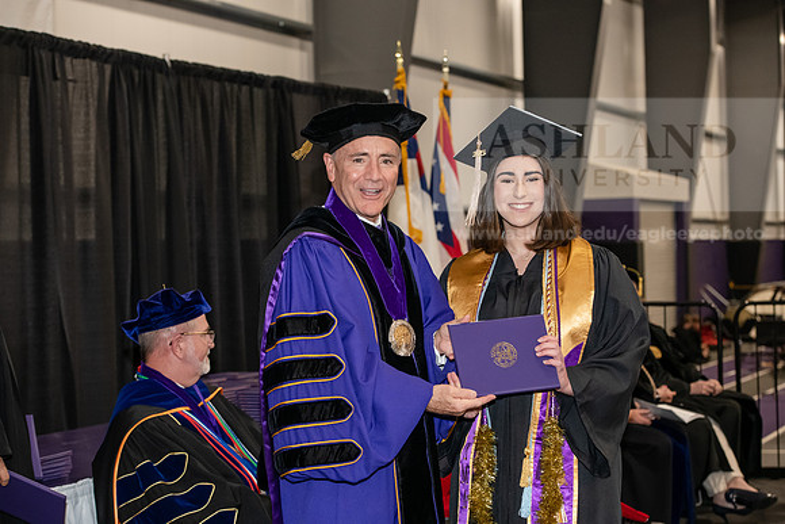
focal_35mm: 75
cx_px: 392
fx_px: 1636
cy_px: 262
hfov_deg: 27.0
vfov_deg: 18.2
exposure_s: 1/200
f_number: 5
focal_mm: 75
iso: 2500
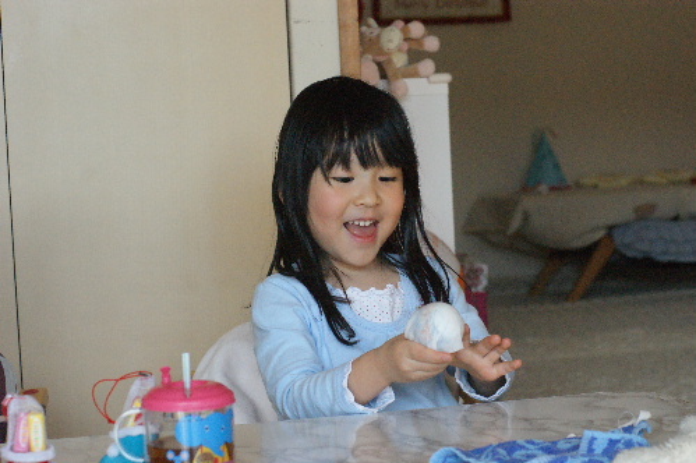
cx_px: 348
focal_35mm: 75
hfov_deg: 27.0
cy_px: 232
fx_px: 1449
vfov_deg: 18.2
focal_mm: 50
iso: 1600
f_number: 5.6
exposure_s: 1/640
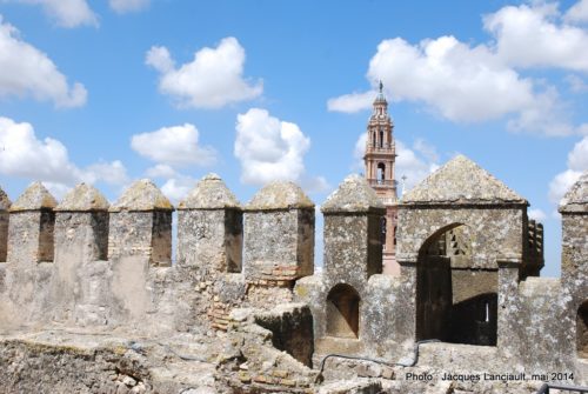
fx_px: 613
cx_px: 294
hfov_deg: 51.2
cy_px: 197
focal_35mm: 38
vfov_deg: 35.6
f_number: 10
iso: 180
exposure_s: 1/250
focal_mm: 25
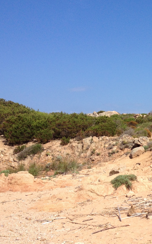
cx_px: 186
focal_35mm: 64
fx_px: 424
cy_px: 117
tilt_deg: +1.3
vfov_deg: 32.0
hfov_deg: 19.1
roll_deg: -0.2
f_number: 2.4
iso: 50
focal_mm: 4.28
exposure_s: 1/2208
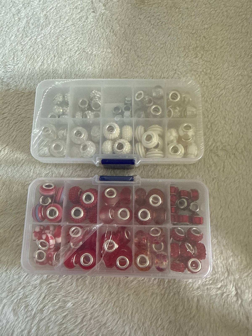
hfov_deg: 54.9
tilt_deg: -75.6
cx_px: 126
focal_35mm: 25
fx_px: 243
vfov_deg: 69.4
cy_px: 168
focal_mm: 2.22
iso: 320
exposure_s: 1/60
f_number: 2.2
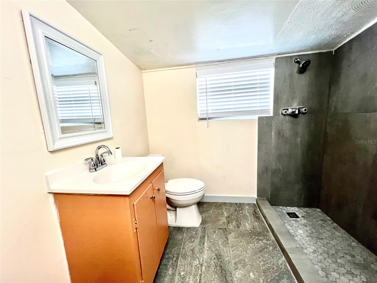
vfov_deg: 89.9
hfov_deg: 106.2
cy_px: 142
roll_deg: +4.1
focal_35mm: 13
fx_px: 142
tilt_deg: -9.1
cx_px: 188
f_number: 1.8
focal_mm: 1.57
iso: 100
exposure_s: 1/120
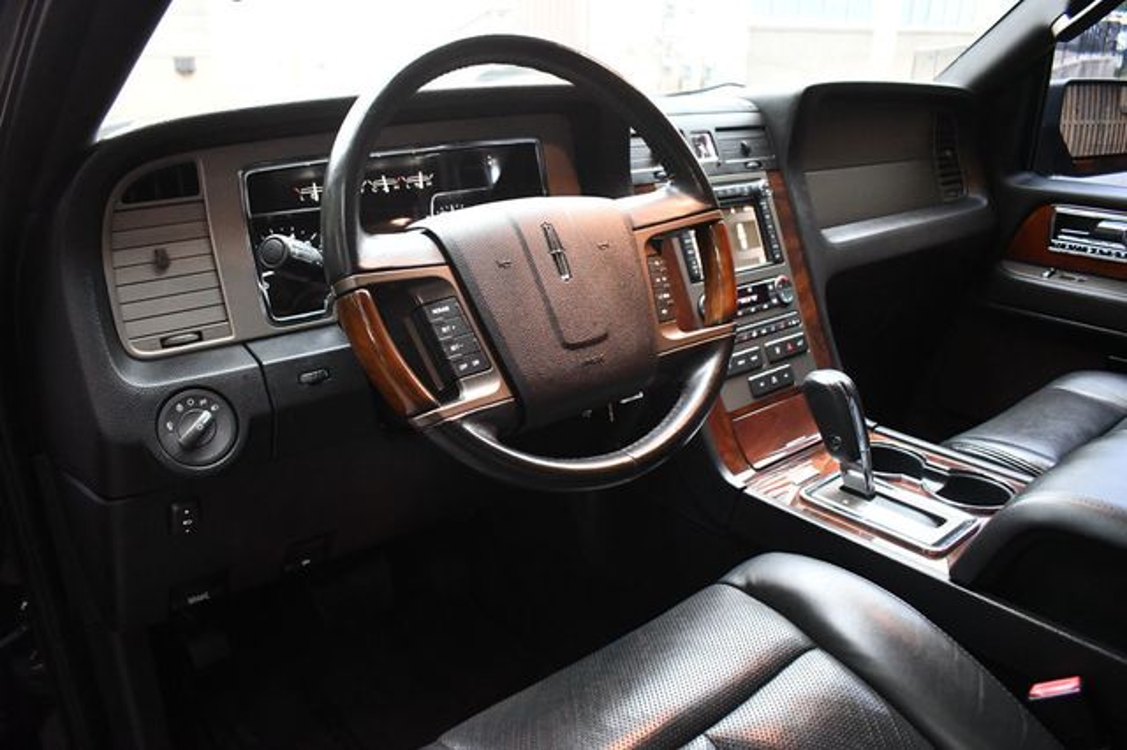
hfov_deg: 67.4
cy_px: 375
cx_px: 564
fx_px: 845
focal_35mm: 27
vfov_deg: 47.9
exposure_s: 1/60
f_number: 3.5
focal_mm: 18
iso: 4500
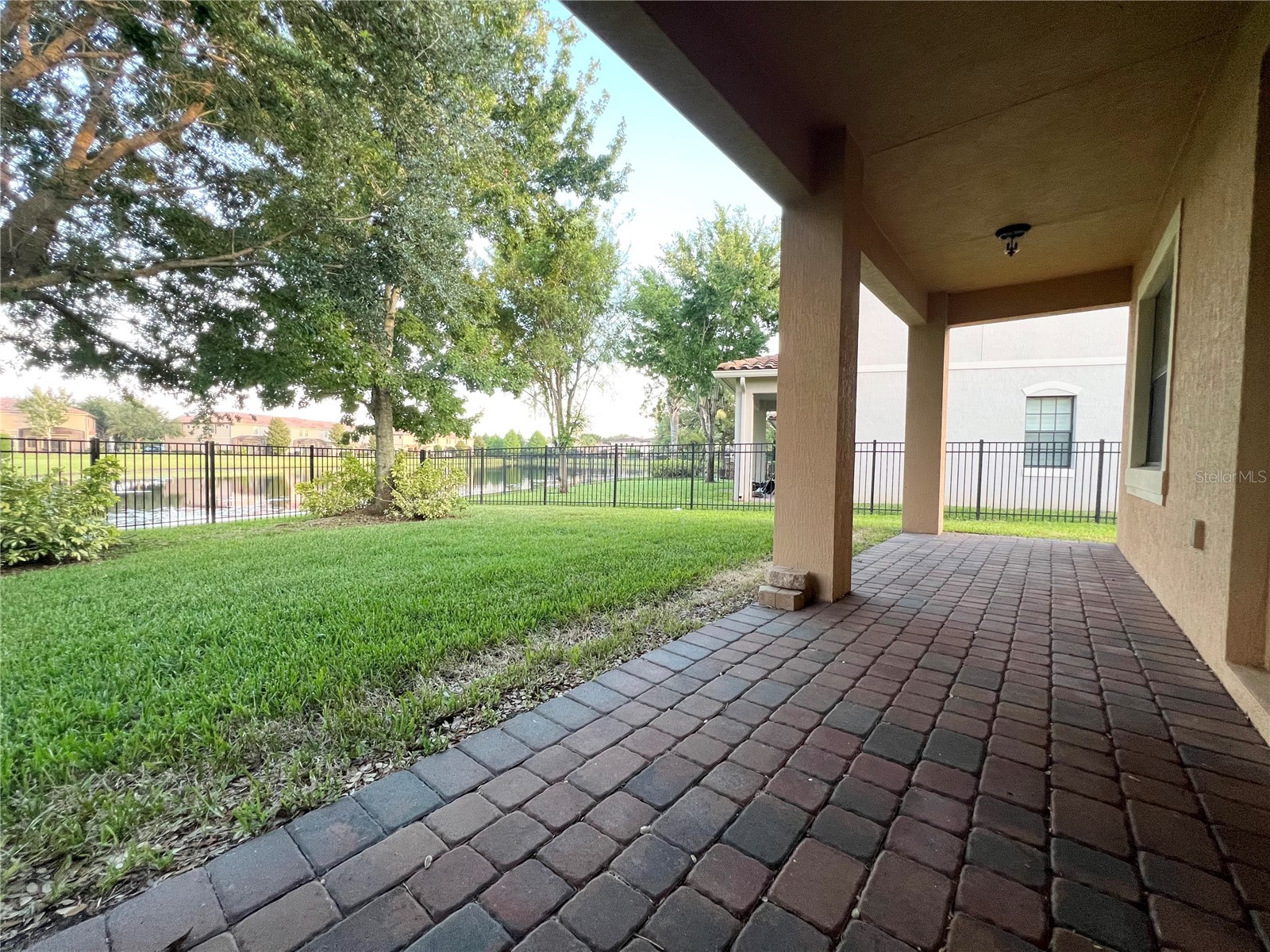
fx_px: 477
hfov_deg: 106.2
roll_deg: -1.3
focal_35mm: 13
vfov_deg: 89.9
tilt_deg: -2.4
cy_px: 476
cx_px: 635
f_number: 1.8
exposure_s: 1/120
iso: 200
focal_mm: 1.57
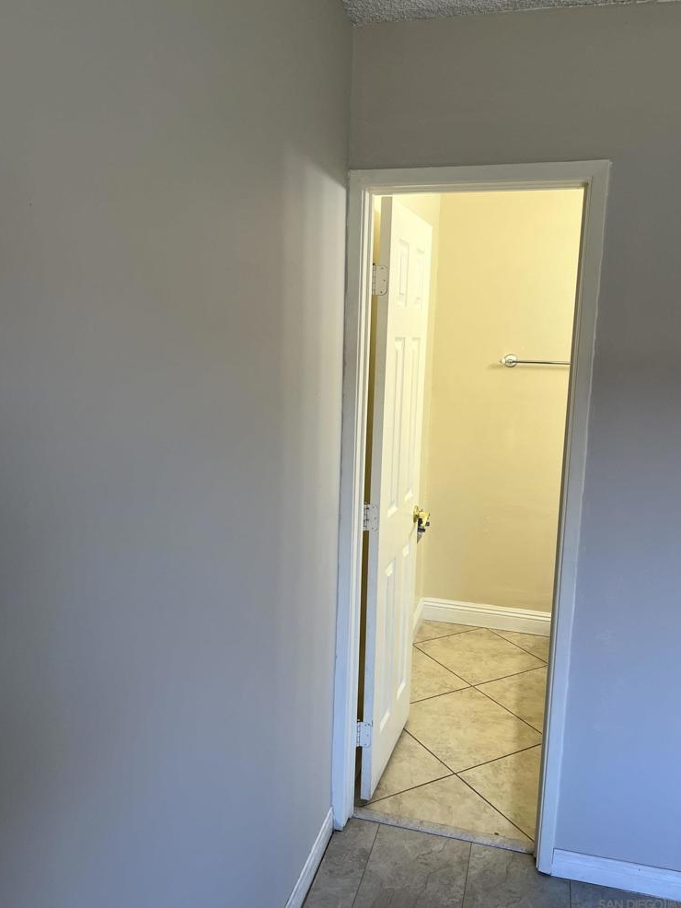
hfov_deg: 51.4
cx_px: 343
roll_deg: -1.3
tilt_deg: -11.4
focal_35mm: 27
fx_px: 708
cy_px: 442
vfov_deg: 65.3
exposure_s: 1/120
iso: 50
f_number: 1.6
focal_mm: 5.1
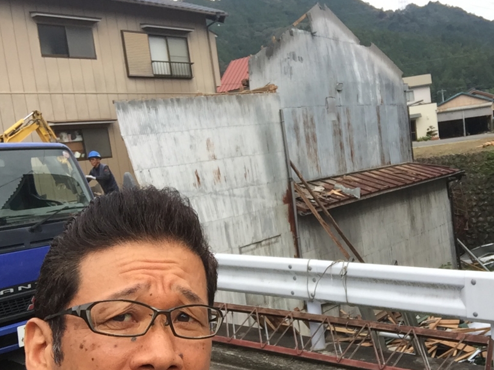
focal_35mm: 39
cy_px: 211
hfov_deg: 47.7
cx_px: 290
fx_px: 556
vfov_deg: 36.7
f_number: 2.2
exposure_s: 1/777
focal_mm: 2.65
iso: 32
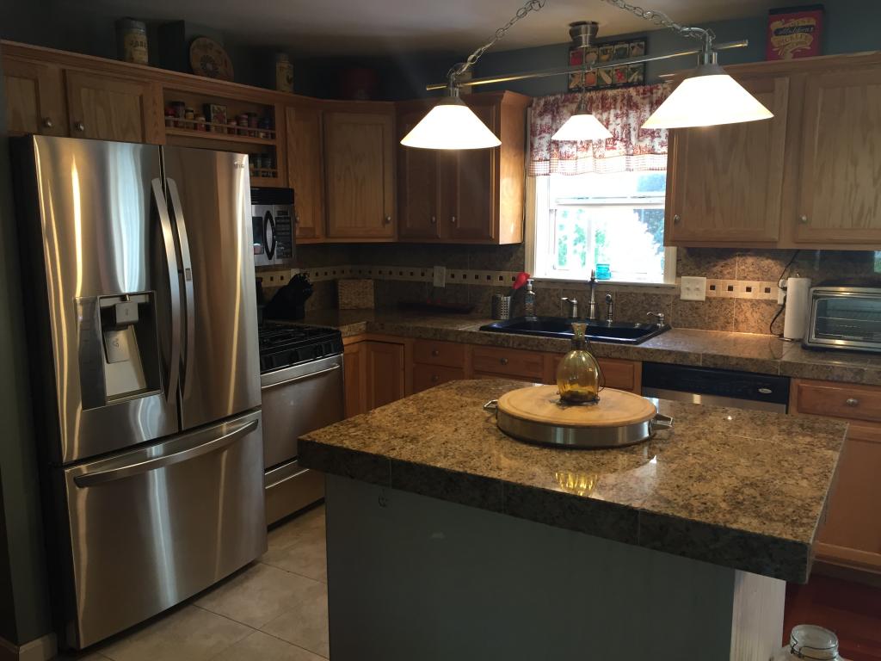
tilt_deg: -9.4
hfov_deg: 61.7
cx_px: 440
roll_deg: -0.6
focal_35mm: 29
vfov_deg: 48.2
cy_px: 330
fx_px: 738
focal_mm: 4.15
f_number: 2.2
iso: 64
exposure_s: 1/30
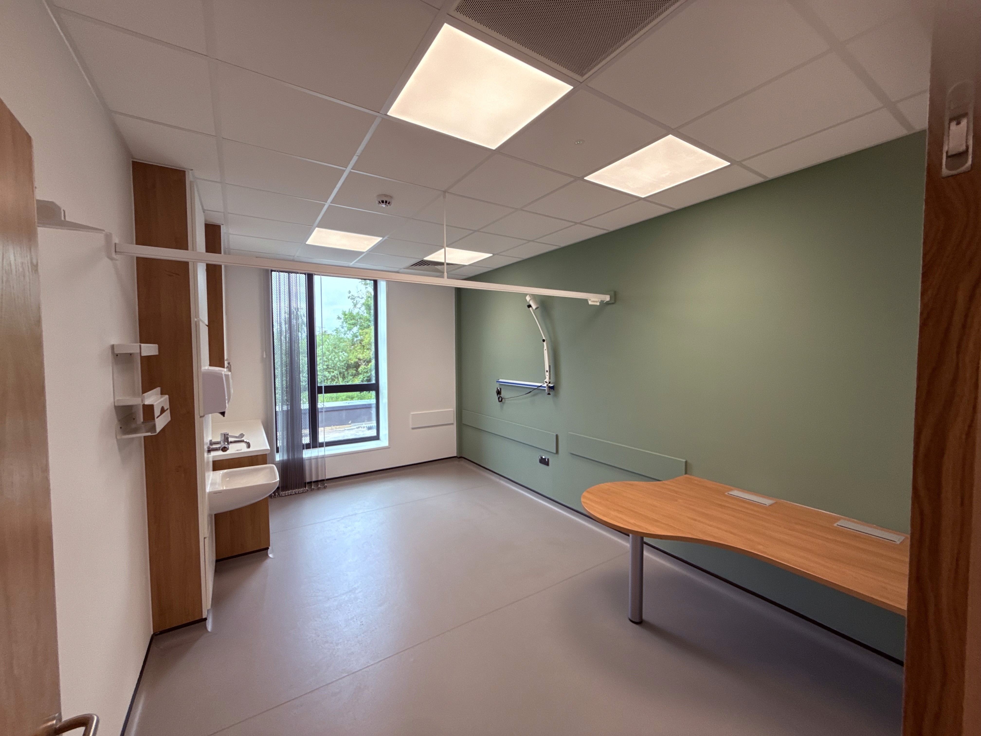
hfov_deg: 102.1
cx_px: 490
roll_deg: -0.2
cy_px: 368
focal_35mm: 14
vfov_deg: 85.7
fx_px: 397
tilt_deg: -3.4
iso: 64
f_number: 2.2
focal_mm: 2.22
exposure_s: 1/116
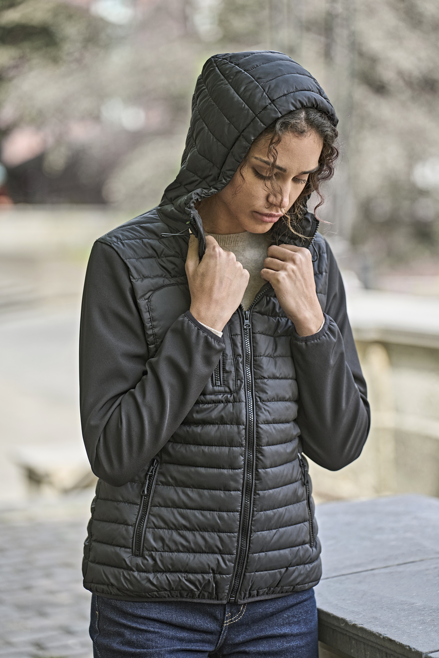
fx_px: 1939
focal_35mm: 106
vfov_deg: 19.3
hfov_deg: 12.9
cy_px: 329
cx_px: 220
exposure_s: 1/1600
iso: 1000
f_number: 2.8
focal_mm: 106
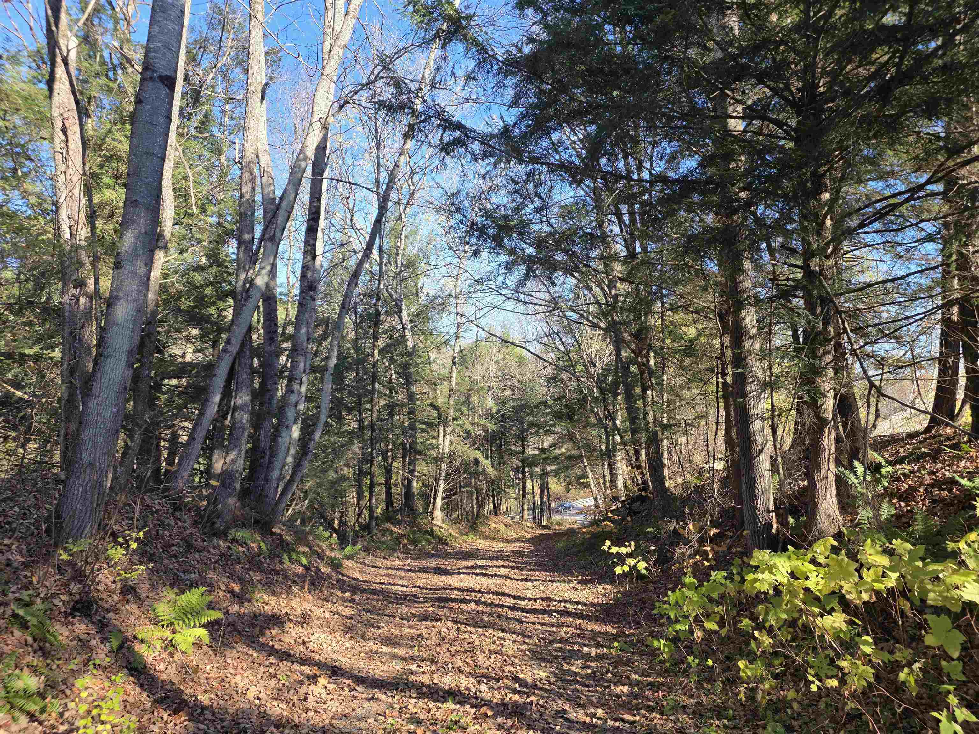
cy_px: 367
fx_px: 650
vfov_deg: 58.9
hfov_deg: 73.9
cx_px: 490
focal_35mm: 23
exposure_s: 1/359
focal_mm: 6.25
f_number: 1.7
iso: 25
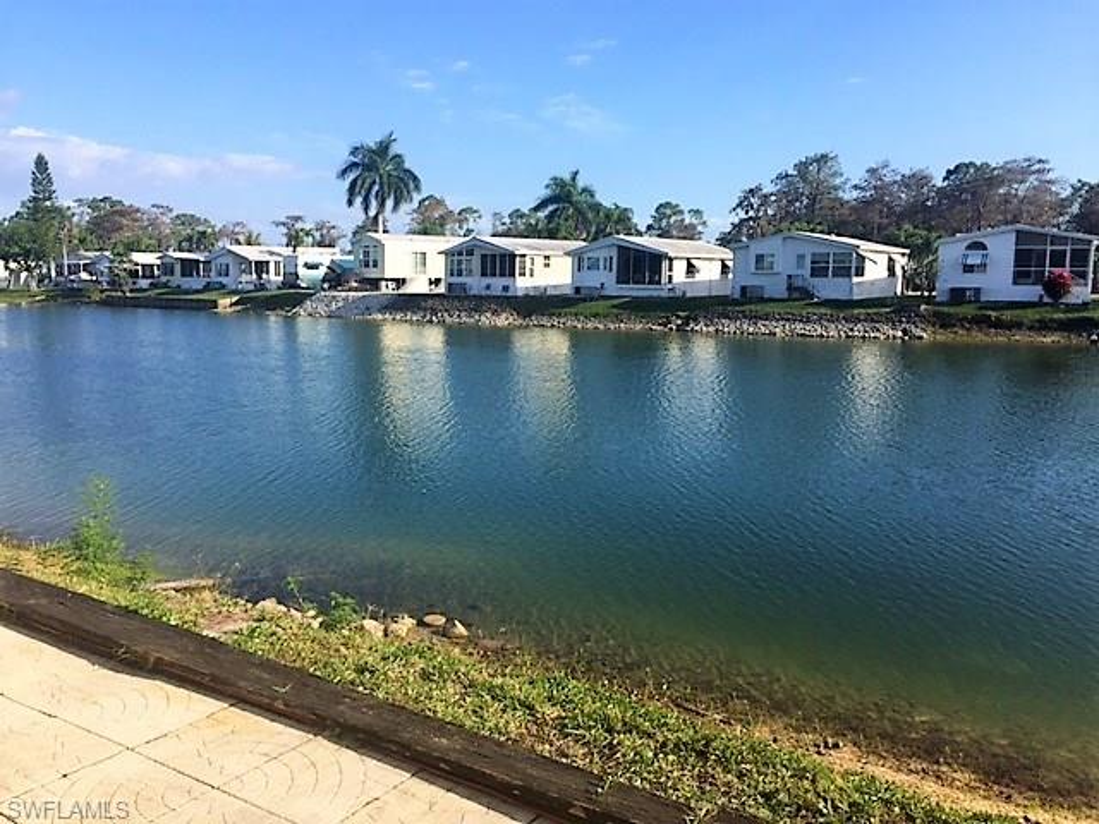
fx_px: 921
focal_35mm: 29
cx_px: 550
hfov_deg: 61.7
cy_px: 412
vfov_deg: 48.2
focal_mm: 4.15
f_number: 2.2
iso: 32
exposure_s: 1/1980
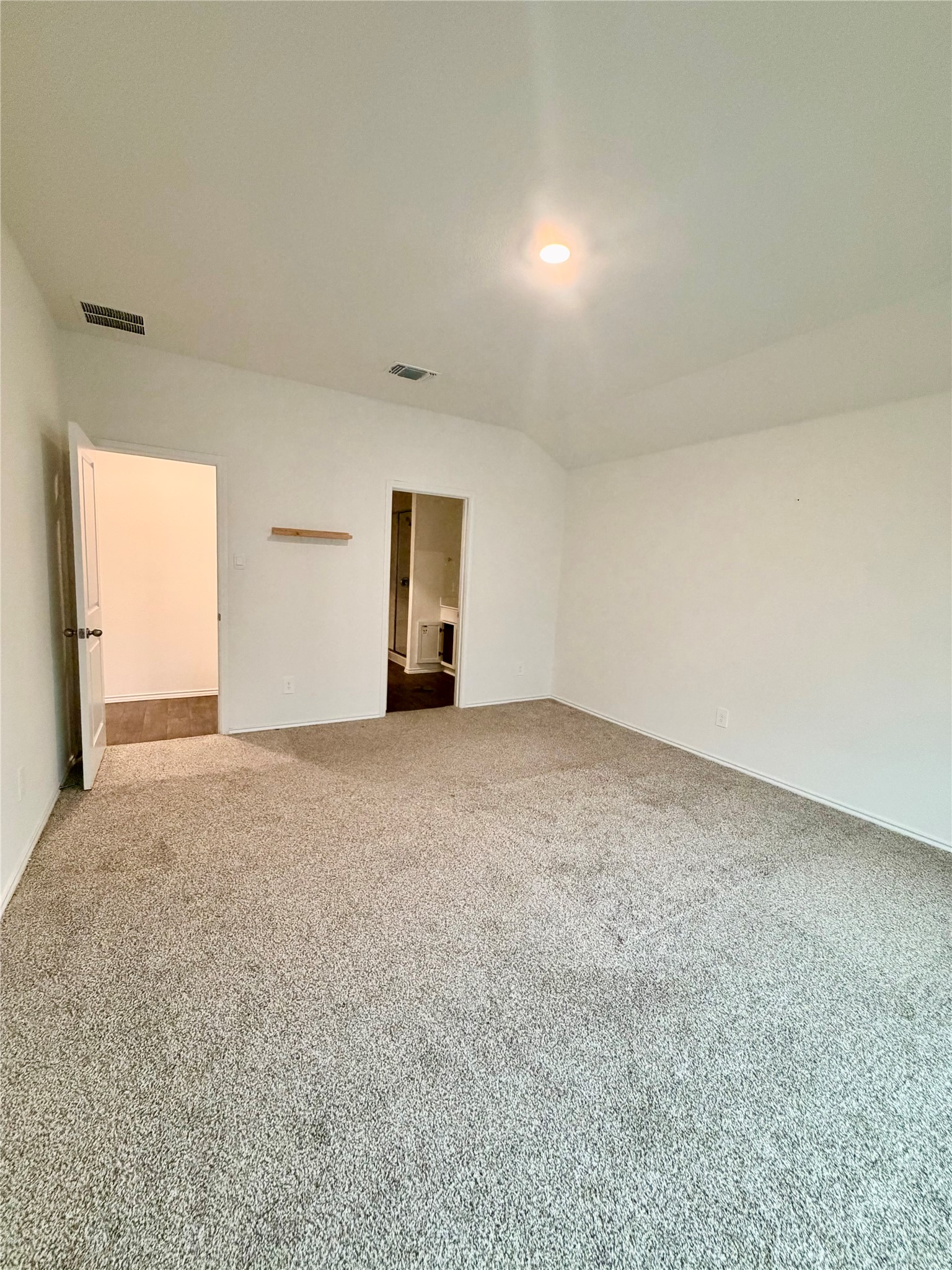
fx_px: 513
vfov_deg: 102.1
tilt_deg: -7.1
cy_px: 635
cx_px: 476
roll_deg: -3.9
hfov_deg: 85.7
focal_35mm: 14
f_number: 2.2
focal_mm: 2.22
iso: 400
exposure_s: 1/60
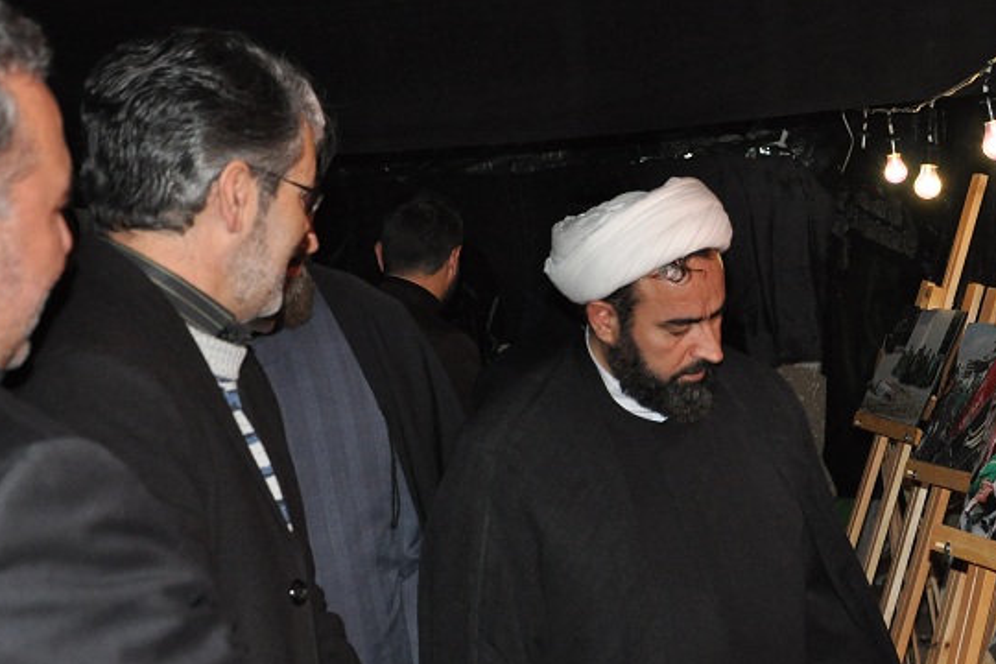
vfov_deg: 19.4
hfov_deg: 28.5
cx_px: 717
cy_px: 430
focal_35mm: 70
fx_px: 1937
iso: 1250
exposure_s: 1/60
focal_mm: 28
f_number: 4.5
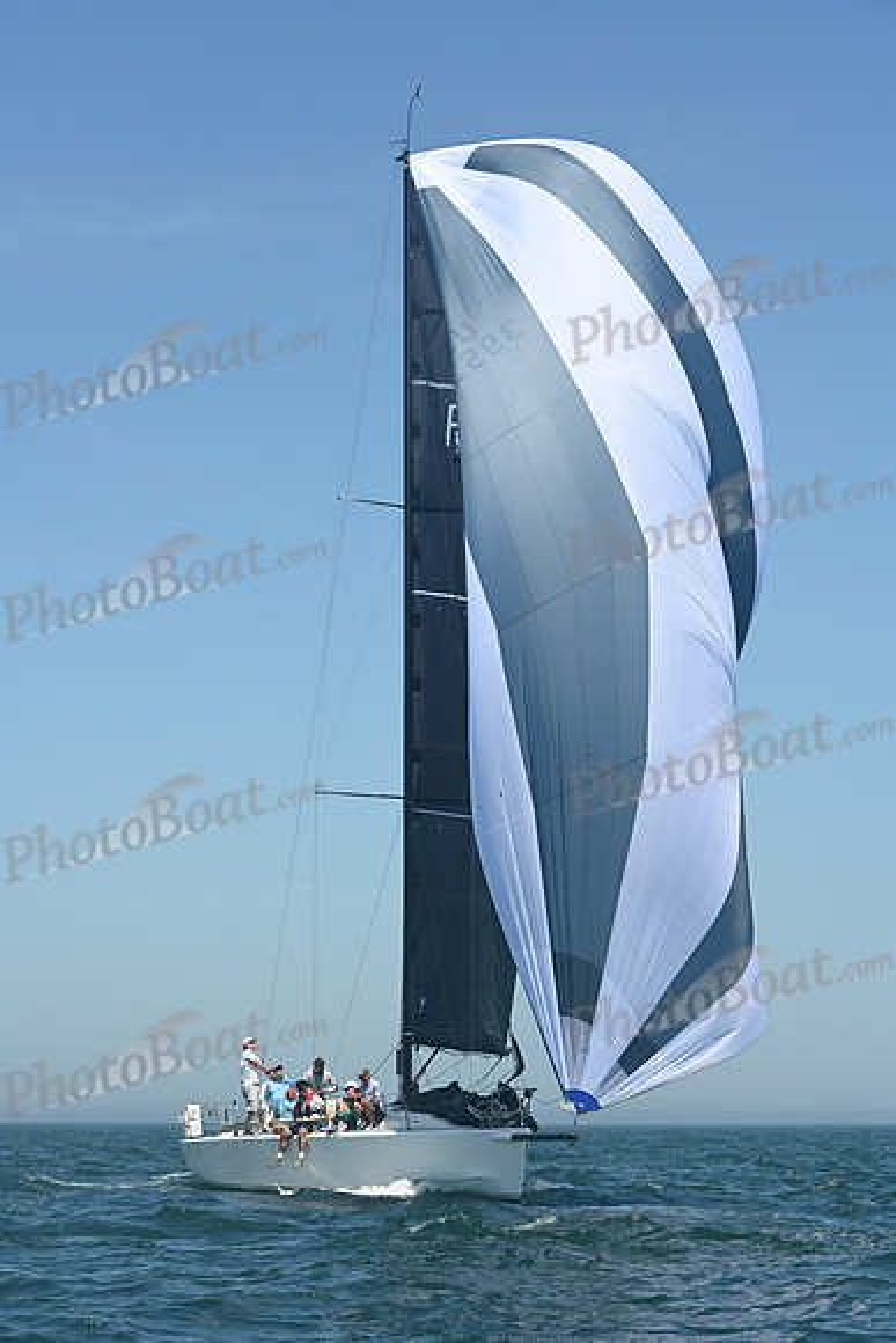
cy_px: 672
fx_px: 3432
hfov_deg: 14.9
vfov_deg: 22.1
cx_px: 448
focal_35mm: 92
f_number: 7.1
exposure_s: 1/1000
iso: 320
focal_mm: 92
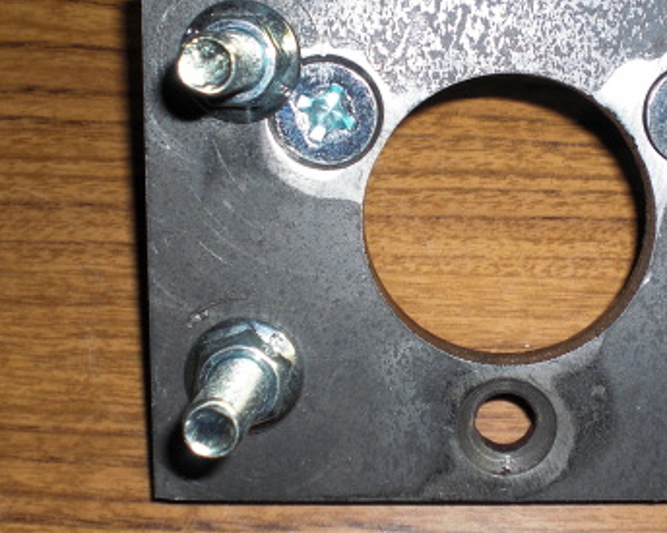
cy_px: 266
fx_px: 1362
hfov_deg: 27.2
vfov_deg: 22.2
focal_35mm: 69
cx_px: 485
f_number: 3.1
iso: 64
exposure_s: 1/60
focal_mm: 6.3
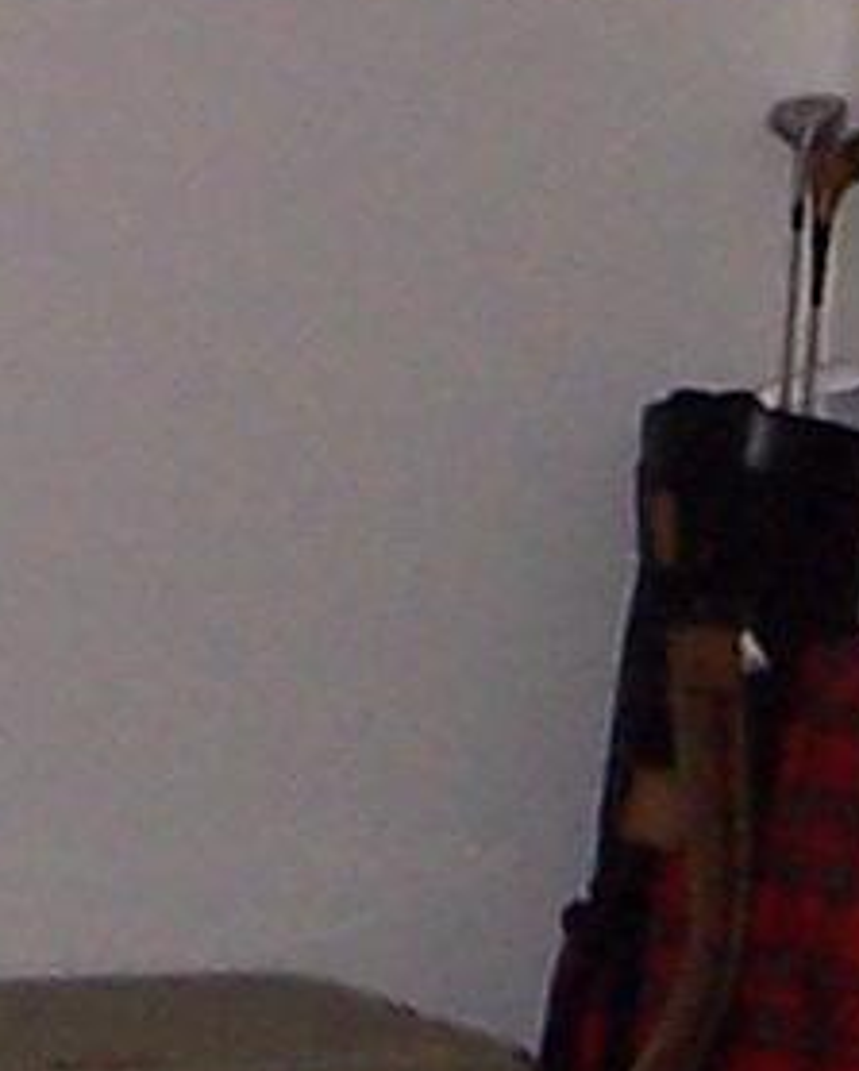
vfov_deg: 6.5
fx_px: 9232
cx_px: 50
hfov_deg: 5.3
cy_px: -674
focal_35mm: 291
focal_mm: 6
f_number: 3
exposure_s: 1/60
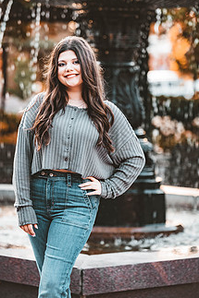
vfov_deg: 11.4
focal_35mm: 181
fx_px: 1502
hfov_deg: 7.6
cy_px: 130
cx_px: 71
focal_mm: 130
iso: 400
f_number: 2.8
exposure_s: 1/125
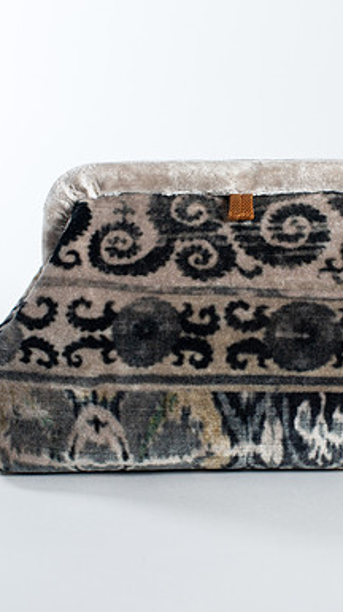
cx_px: 227
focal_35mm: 79
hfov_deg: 15.2
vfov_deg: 26.9
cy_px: 306
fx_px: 1280
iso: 200
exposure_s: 1/200
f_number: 6.3
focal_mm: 50
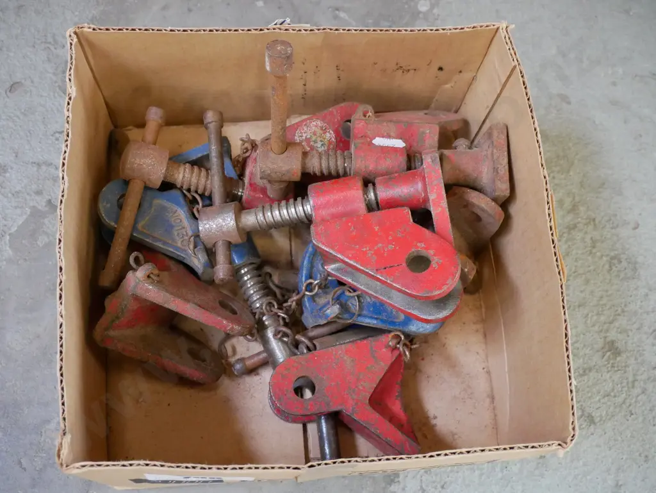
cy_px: 246
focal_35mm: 36
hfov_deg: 51.3
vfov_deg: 39.7
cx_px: 328
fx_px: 683
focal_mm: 18
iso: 3200
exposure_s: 1/25
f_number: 5.6
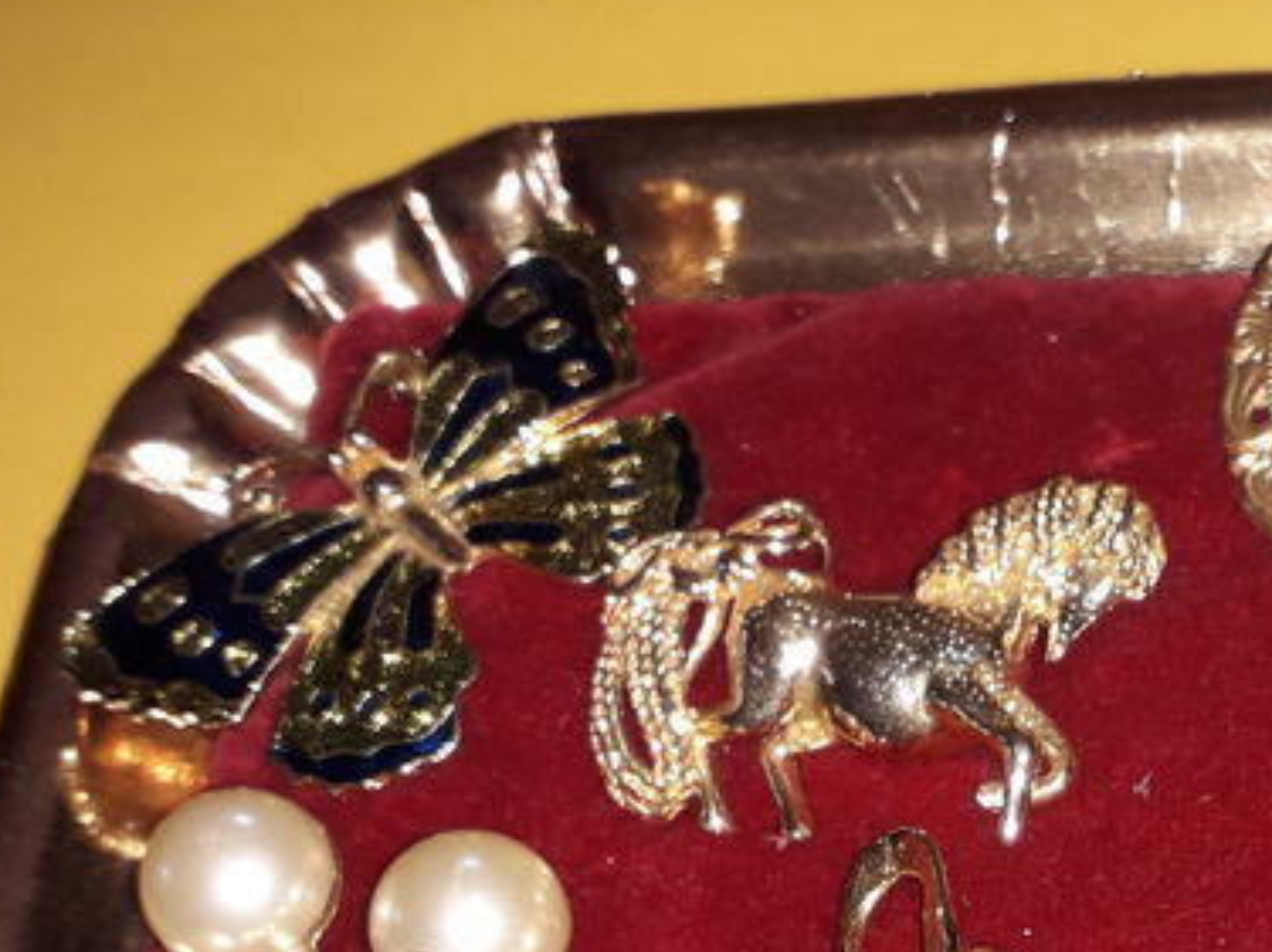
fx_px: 2645
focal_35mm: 72
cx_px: 1265
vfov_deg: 19.7
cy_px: 979
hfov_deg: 25.7
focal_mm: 3.6
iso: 50
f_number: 1.9
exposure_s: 1/100
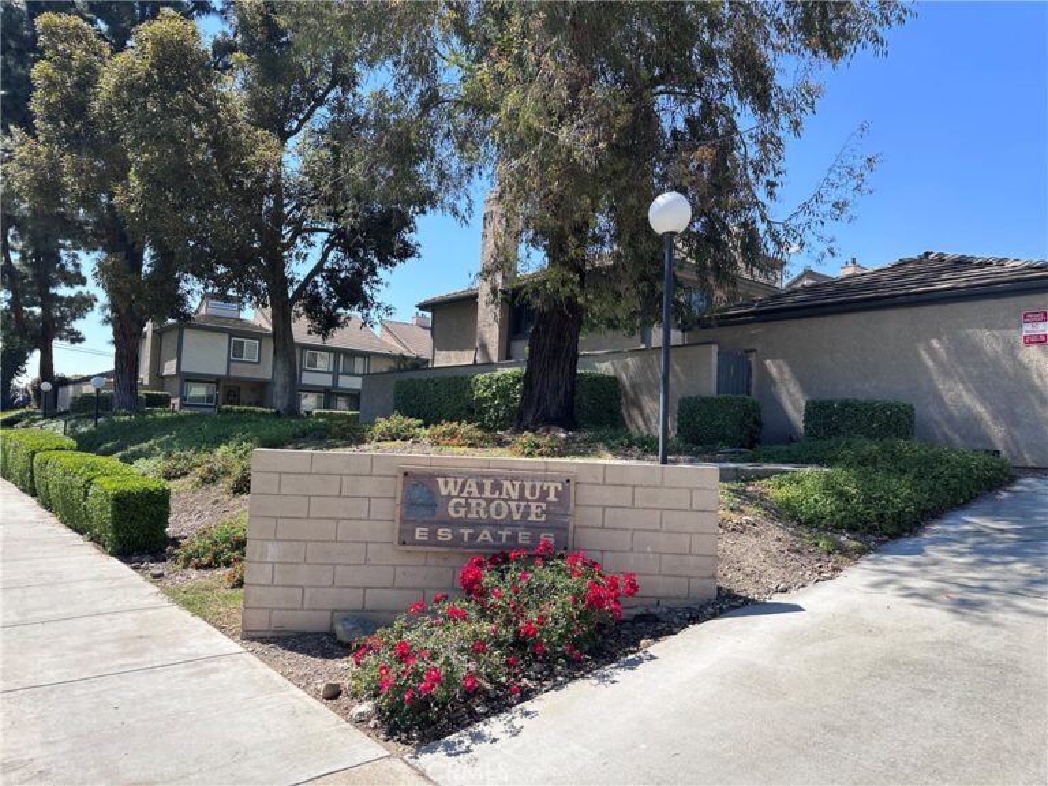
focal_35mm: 24
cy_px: 393
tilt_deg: +3.4
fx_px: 727
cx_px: 524
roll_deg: -2.4
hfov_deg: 71.6
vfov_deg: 56.8
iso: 80
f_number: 1.78
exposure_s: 1/1988
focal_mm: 6.86
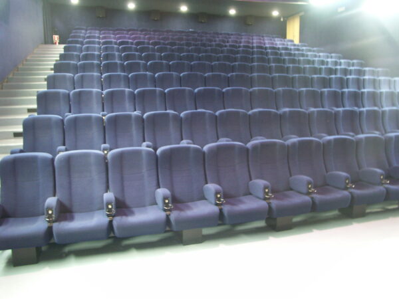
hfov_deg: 63.4
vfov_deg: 49.7
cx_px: 200
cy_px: 150
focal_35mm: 28
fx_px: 323
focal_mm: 7.21
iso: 200
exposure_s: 1/2.5
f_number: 2.8
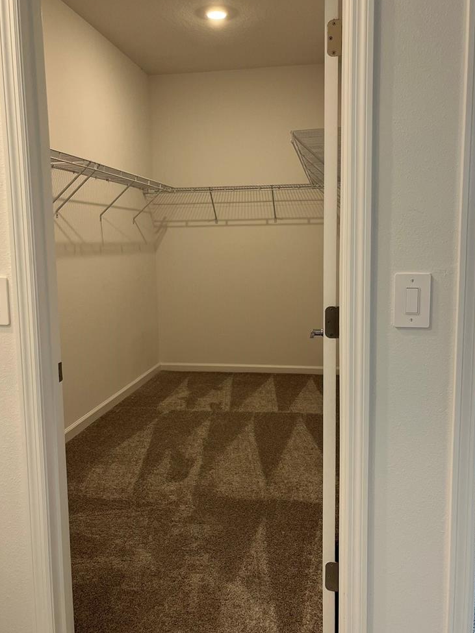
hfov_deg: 44.2
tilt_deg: -8.0
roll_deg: +1.1
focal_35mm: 32
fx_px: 586
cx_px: 236
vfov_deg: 56.8
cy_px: 307
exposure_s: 1/120
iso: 125
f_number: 1.6
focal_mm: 5.1
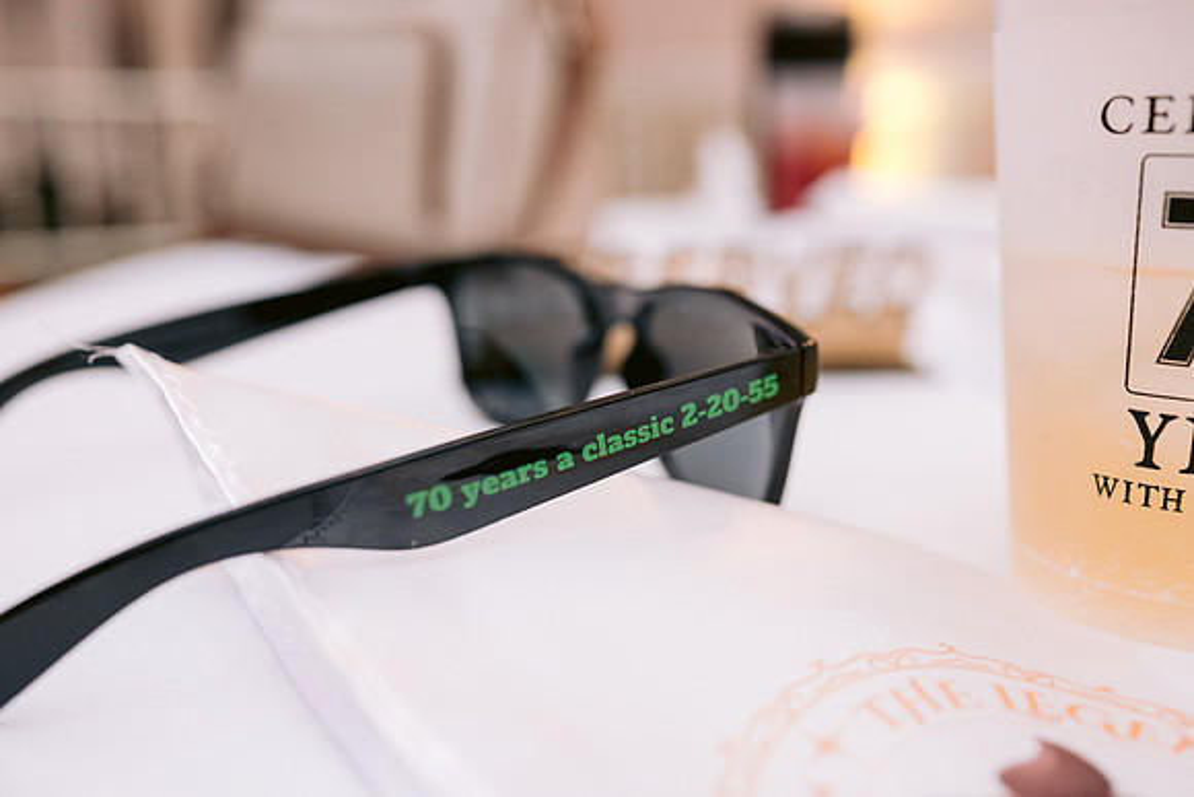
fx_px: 1174
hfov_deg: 53.9
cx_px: 597
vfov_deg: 37.5
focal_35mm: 35
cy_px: 398
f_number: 3.5
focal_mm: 35
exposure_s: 1/80
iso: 1600
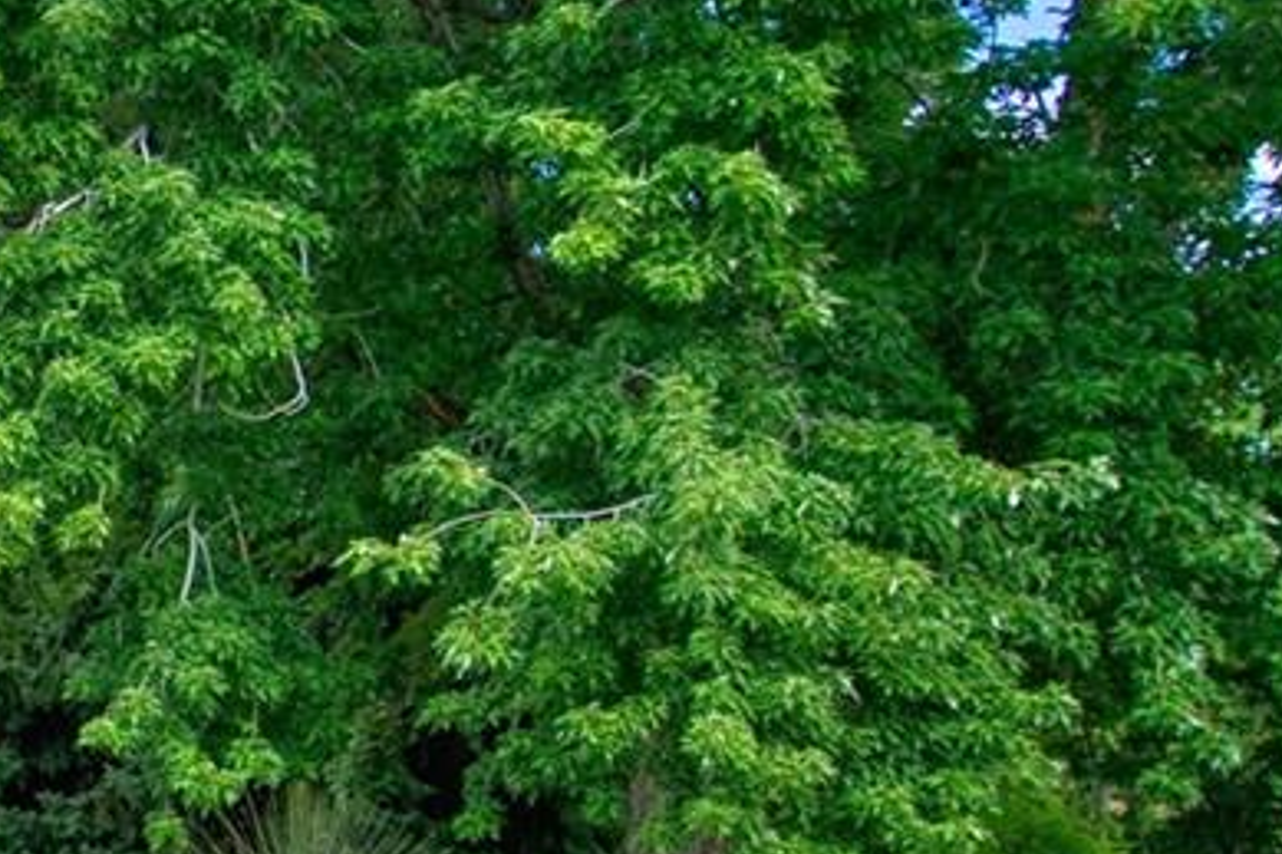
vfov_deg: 19.1
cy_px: 748
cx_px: -1153
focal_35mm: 70
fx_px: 2492
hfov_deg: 19.5
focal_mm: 17
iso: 500
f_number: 4
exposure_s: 1/2000
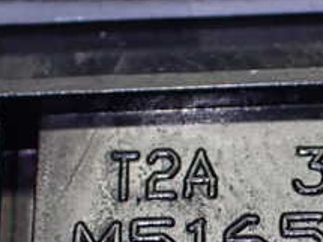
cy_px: 234
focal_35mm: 215
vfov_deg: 6.9
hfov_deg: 9.1
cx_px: 373
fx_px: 2005
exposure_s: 1/125
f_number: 4.1
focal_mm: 13.65
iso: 800
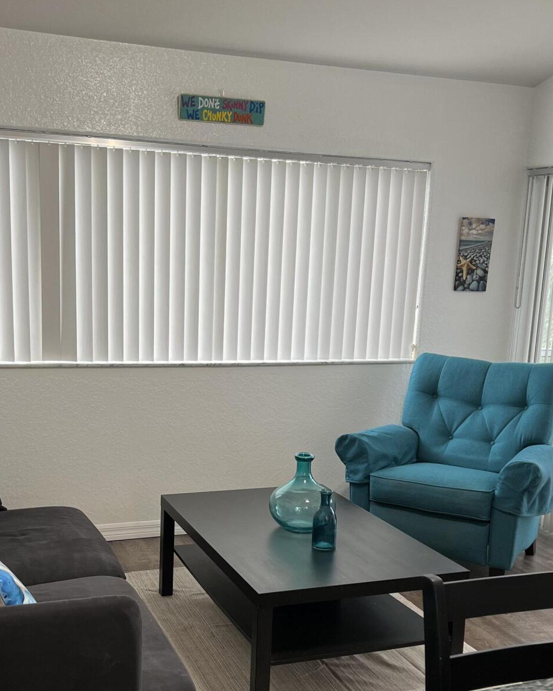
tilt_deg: -11.2
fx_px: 880
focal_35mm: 43
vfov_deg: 42.6
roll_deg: -1.4
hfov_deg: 34.9
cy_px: 424
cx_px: 249
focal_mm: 5.7
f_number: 1.5
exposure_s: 1/60
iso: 64
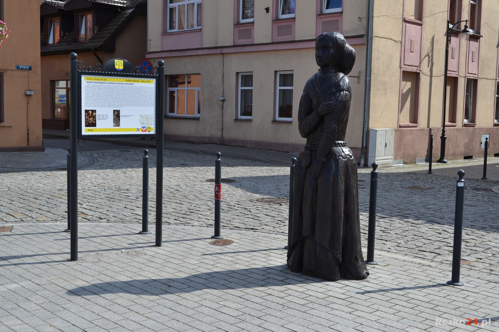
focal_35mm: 45
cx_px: 250
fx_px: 624
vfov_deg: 29.9
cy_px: 166
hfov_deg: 43.6
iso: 100
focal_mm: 30
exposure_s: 1/200
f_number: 7.1
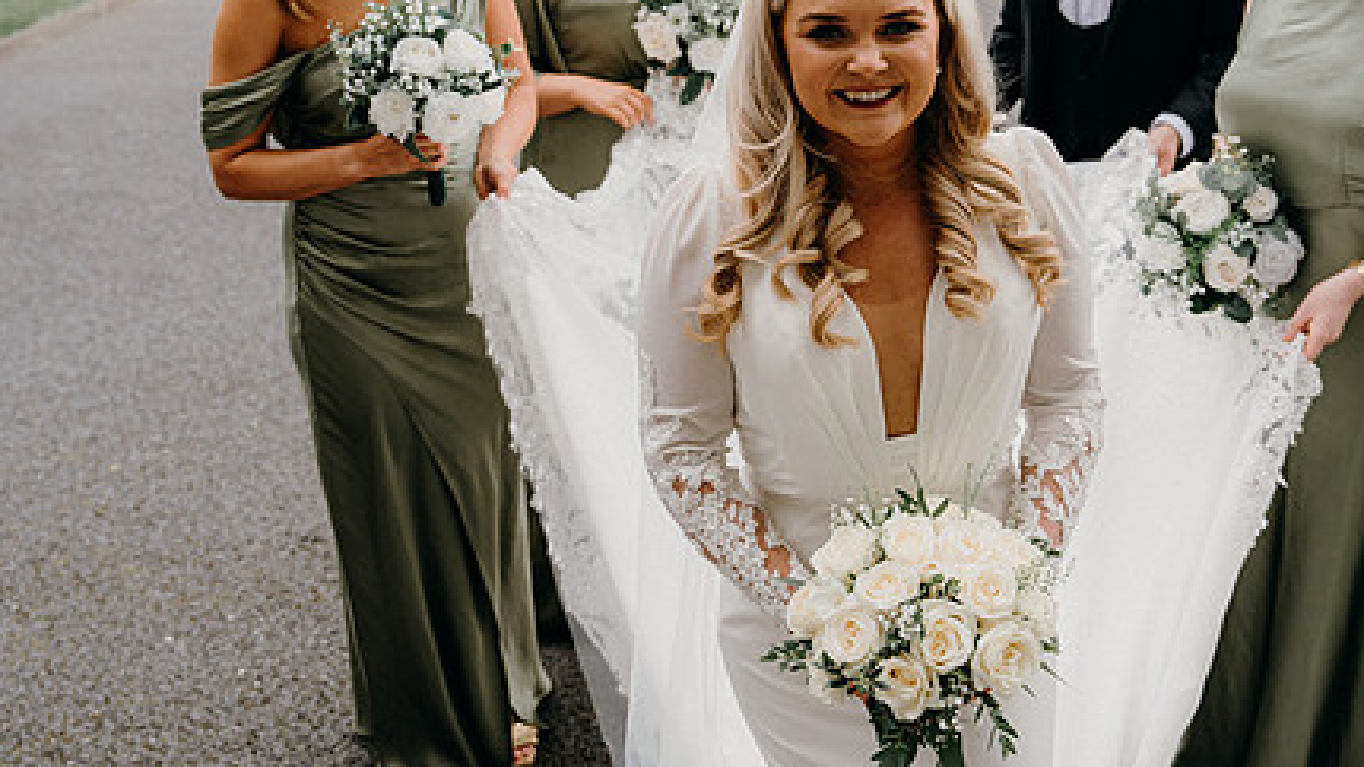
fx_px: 1736
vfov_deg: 24.8
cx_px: 856
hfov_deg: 42.6
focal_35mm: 48
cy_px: 236
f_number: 3.5
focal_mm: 34
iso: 125
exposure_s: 1/250
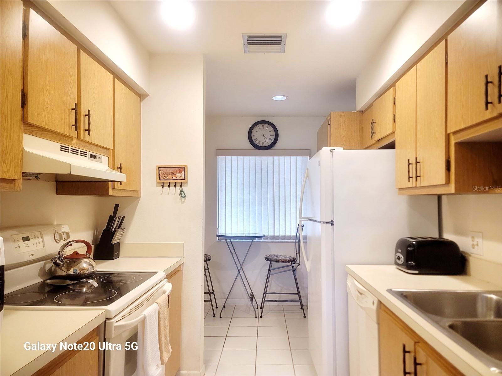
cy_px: 188
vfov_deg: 54.9
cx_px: 251
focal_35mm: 25
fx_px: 363
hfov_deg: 69.4
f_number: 1.8
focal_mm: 7
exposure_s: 1/120
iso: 320
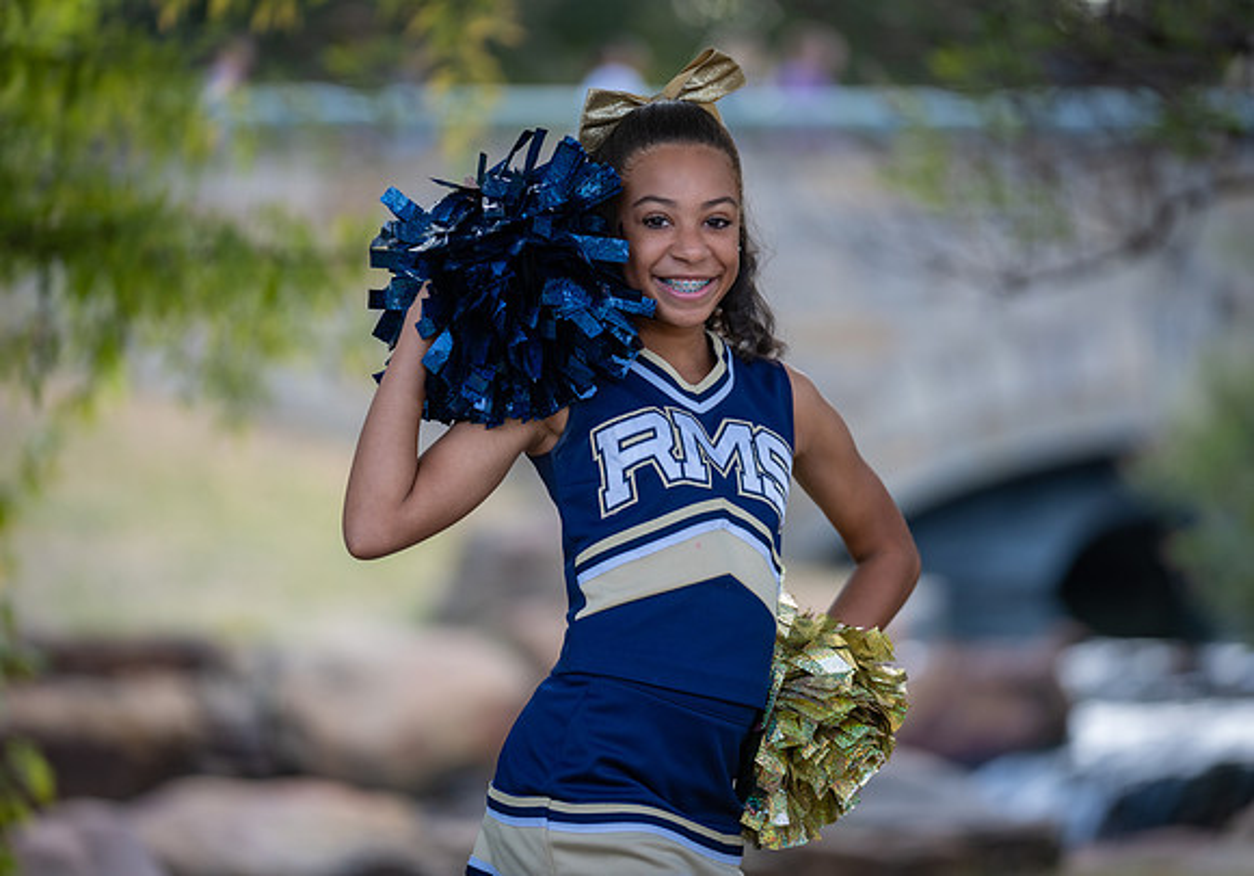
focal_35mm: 181
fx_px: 6391
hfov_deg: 11.2
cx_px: 657
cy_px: 438
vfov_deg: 7.8
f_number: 2.8
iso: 250
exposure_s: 1/320
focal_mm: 171
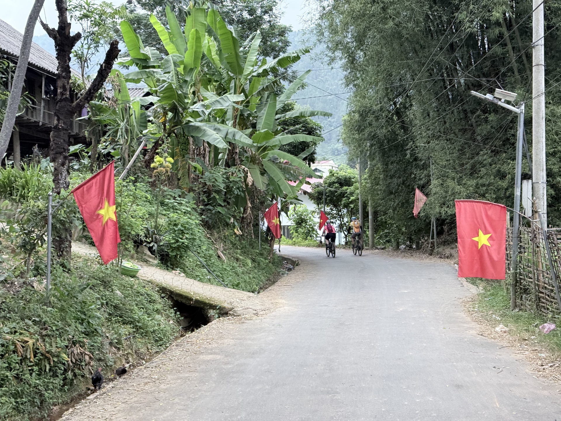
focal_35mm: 48
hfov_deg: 39.7
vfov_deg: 30.3
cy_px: 210
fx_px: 778
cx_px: 280
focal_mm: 6.76
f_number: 1.78
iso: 80
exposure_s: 1/530
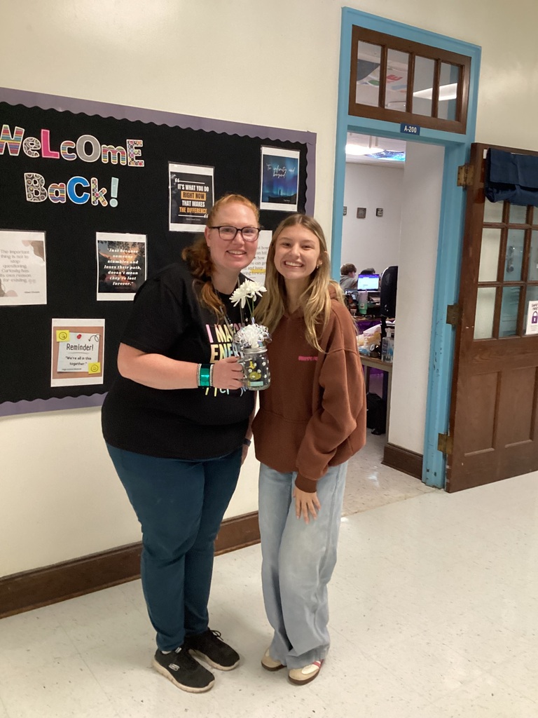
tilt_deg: -9.9
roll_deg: -0.4
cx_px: 269
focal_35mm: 31
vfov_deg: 58.4
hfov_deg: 45.4
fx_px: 642
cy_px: 359
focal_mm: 3.3
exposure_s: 1/40
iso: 320
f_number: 2.4
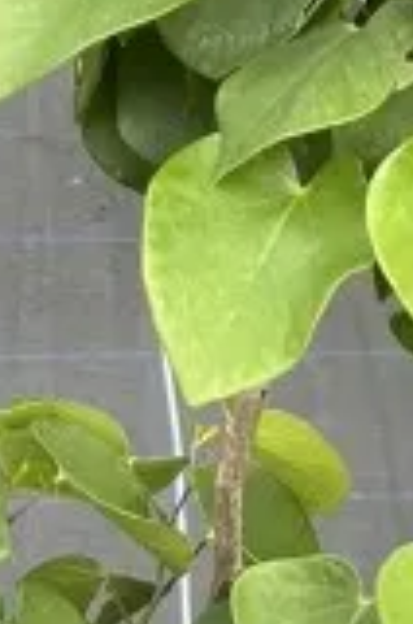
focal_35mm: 183
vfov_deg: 11.2
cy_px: 441
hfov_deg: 7.5
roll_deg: -1.7
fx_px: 3163
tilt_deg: -31.1
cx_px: 187
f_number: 1.6
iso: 40
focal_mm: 5.1
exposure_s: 1/121
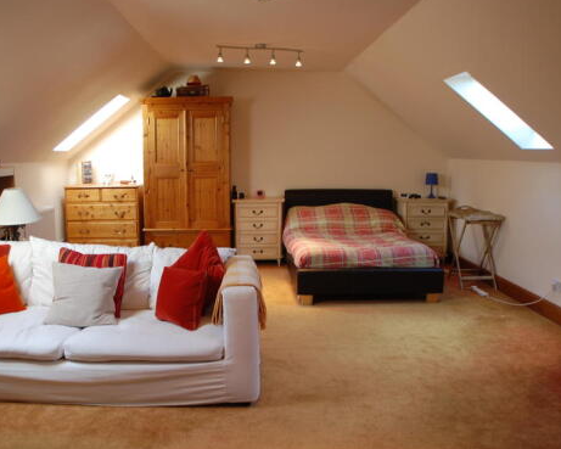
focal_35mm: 44
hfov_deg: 41.9
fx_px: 731
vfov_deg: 34.1
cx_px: 237
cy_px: 240
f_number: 3.8
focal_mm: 22
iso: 200
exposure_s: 1/20
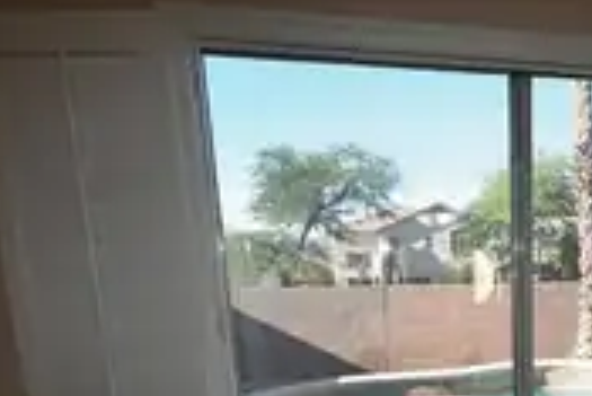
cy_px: 377
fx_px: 527
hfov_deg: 52.9
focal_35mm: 32
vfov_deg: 37.6
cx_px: 511
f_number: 6.7
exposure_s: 1/180
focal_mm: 14
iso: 1100
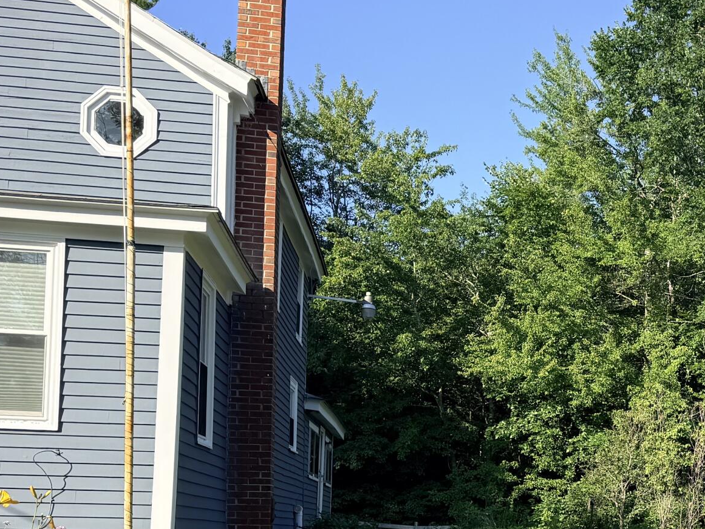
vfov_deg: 23.0
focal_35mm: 62
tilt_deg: +3.4
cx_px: 739
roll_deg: -1.3
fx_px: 1263
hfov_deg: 28.8
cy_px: 483
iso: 80
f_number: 1.78
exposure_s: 1/2232
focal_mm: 6.76
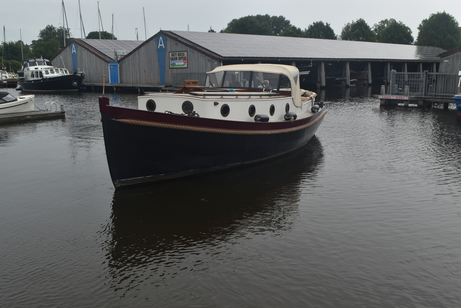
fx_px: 461
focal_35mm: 36
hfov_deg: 53.1
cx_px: 230
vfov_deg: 36.9
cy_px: 154
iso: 100
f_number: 9
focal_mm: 24
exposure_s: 1/200
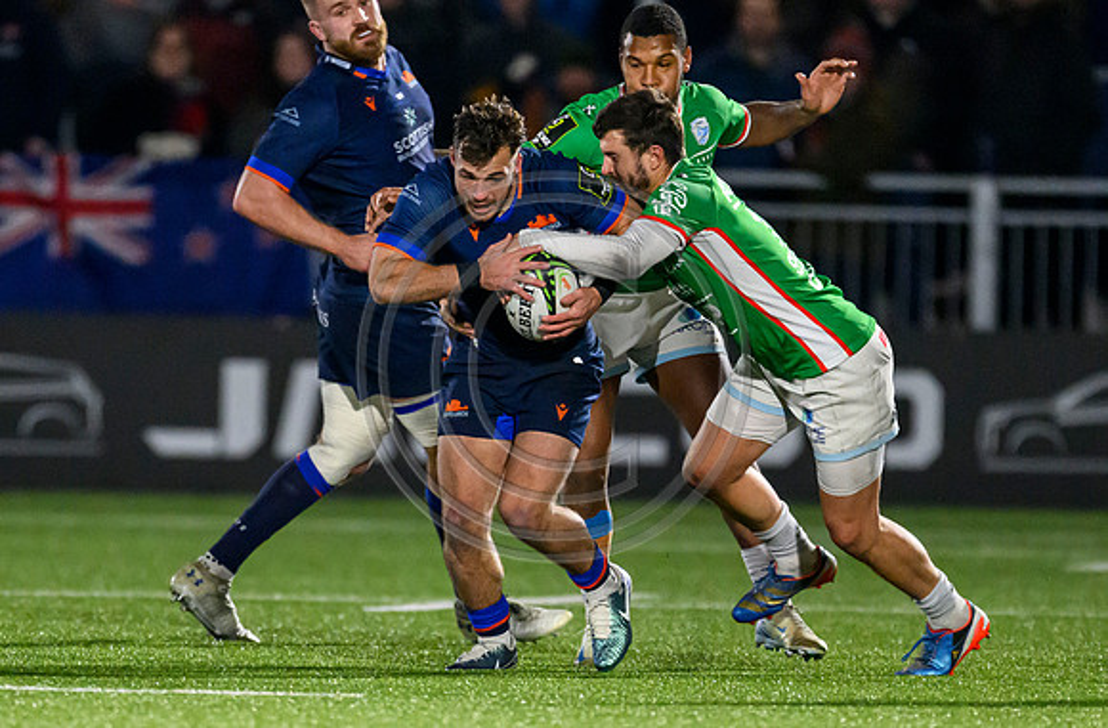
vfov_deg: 1.4
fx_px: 29984
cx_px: 491
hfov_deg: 2.1
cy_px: 619
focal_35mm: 979
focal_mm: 560
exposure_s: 1/1250
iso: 10000
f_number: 4
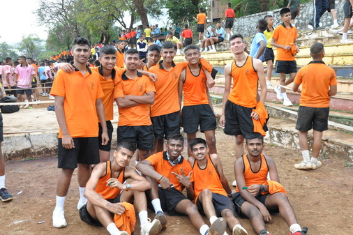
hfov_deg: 51.3
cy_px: 118
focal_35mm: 38
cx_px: 176
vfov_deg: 35.5
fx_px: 368
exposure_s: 1/200
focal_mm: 25
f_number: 11
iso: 1600
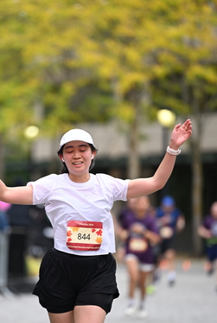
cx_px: 70
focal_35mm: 293
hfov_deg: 4.7
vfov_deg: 7.0
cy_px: 193
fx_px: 2642
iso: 640
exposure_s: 1/2000
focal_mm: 200
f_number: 2.8
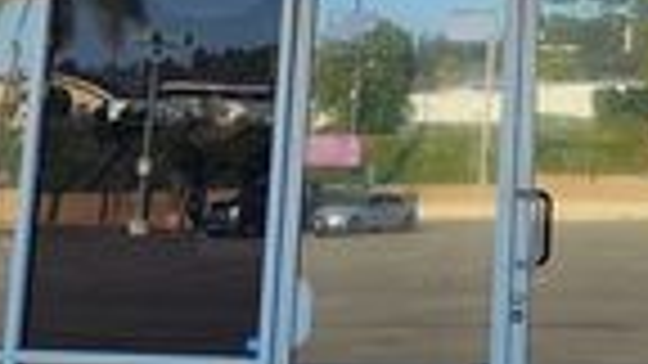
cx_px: 567
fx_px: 1907
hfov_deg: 19.0
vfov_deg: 10.4
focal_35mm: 111
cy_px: -247
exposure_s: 1/661
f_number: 1.8
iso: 12
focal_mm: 6.4
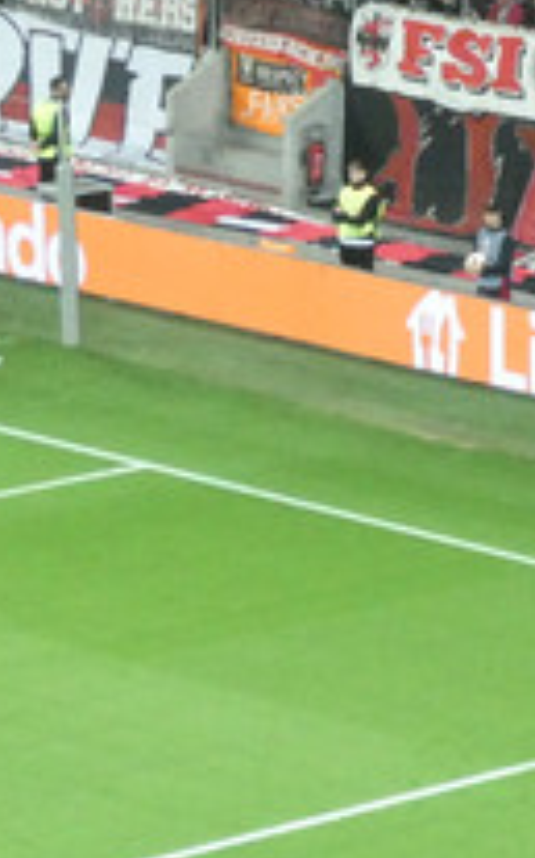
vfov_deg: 6.5
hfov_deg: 4.1
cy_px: 104
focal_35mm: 321
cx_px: 506
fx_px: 7504
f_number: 5
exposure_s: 1/80
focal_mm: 17.5
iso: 800
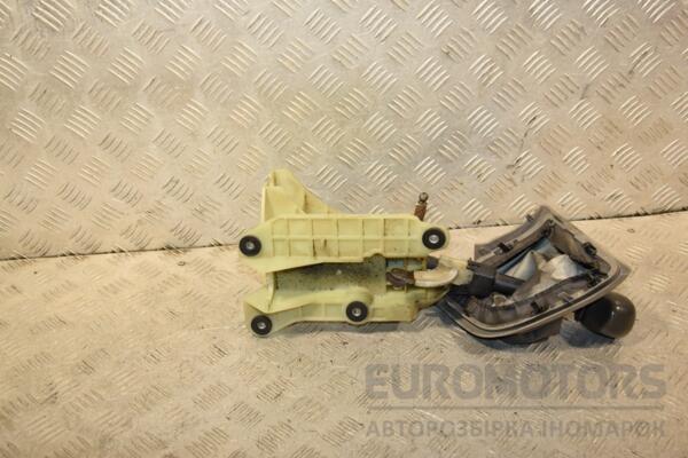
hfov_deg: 46.4
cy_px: 229
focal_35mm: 42
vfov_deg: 31.9
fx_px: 803
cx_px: 344
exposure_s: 1/200
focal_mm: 28
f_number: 5.6
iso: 800
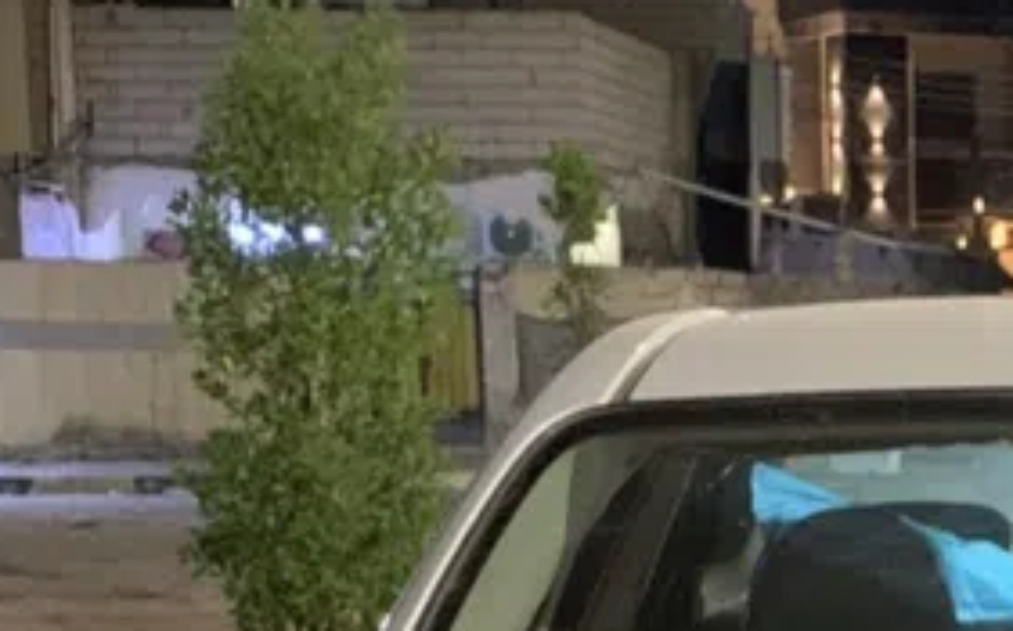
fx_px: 3696
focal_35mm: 134
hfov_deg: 15.2
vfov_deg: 9.3
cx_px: 1143
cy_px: 1156
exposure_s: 1/30
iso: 500
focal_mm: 4.25
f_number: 1.8
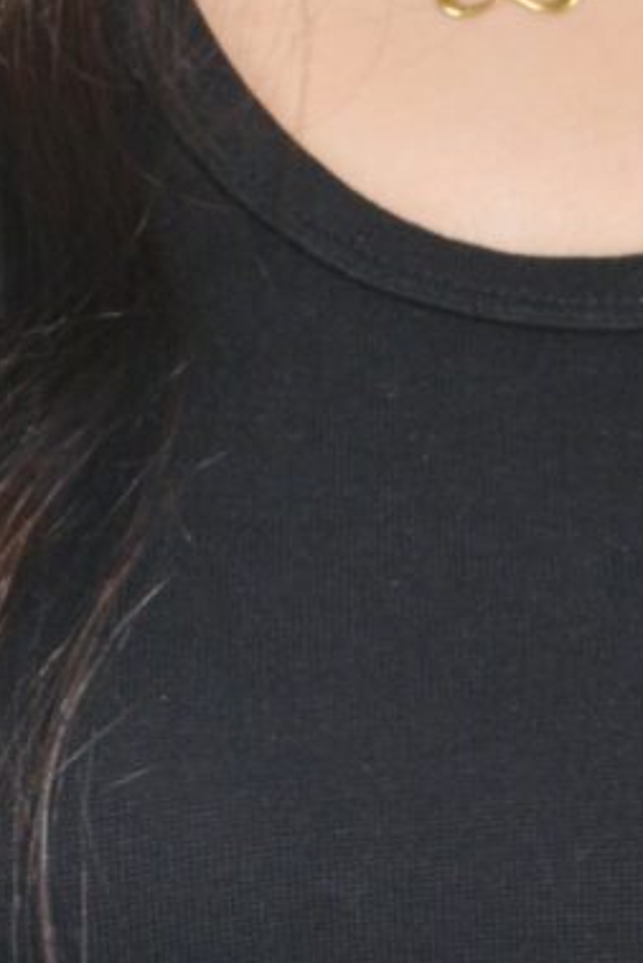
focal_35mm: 421
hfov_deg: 3.3
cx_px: 626
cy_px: -744
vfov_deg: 4.8
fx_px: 11268
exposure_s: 1/160
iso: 640
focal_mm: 78
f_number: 7.1
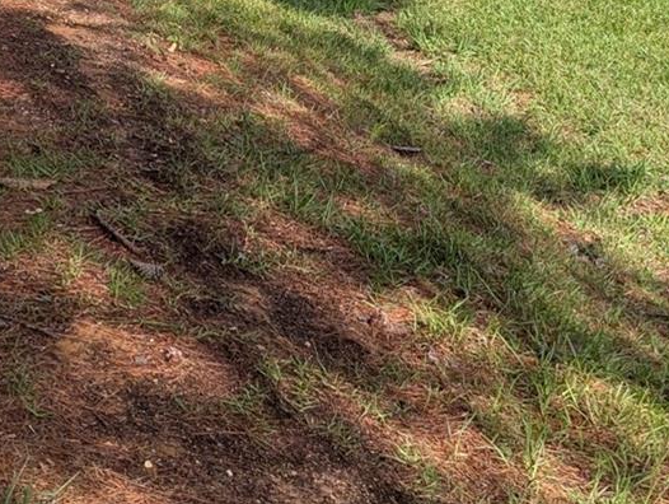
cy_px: -247
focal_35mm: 93
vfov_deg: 14.8
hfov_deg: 20.1
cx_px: -72
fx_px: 1800
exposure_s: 1/790
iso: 21
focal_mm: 6.9
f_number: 1.68
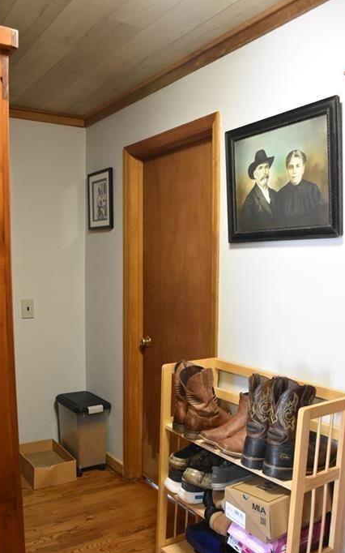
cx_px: 148
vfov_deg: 61.2
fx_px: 467
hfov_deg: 40.5
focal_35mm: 31
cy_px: 296
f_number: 4
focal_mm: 18
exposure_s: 1/60
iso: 2200
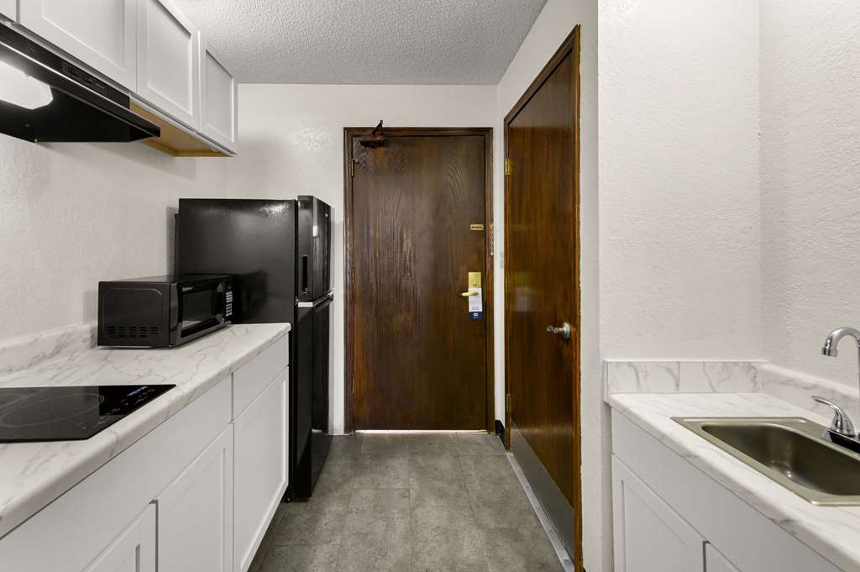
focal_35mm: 14
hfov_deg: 104.3
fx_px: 334
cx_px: 430
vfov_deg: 81.1
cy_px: 286
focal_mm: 14
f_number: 8
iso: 320
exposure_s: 1/1.25
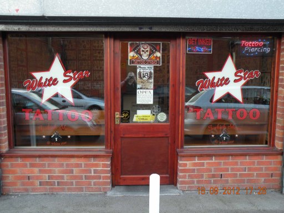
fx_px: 271
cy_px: 106
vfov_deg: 42.9
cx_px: 142
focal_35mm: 33
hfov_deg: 55.4
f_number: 3.2
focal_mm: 5.8
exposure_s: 1/60.6
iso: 64
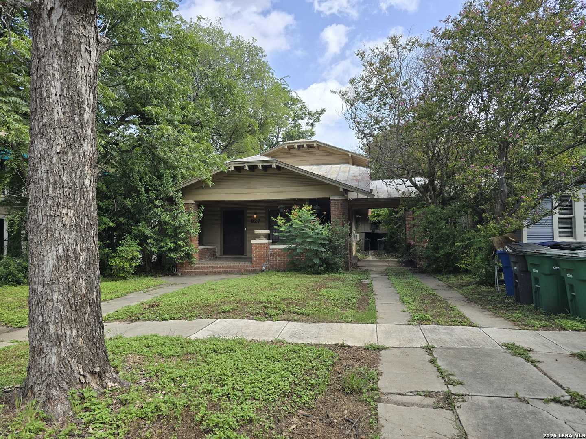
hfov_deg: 73.9
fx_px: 389
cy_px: 220
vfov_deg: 58.9
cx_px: 293
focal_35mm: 23
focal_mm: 6.3
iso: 12
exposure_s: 1/437
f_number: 1.7
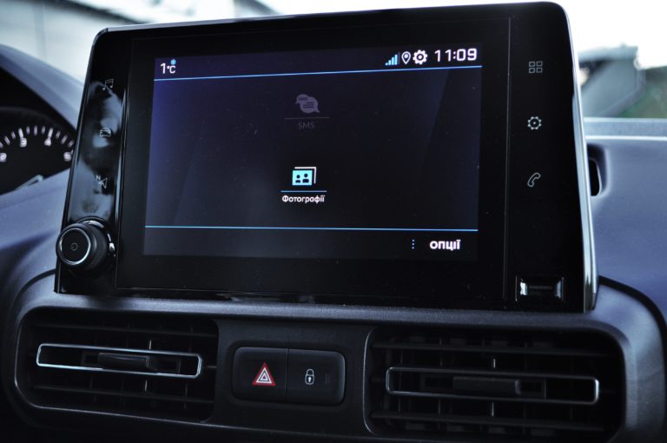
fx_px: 944
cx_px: 334
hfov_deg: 38.9
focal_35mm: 51
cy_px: 222
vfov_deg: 26.4
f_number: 5
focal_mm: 34
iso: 400
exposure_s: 1/60
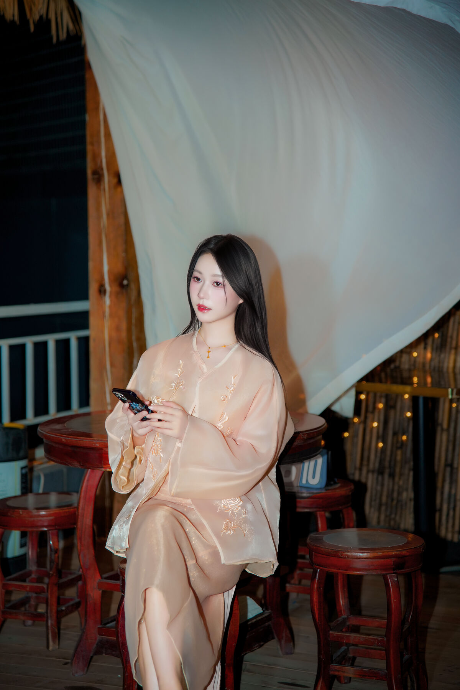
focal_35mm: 74
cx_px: 230
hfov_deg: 18.4
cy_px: 345
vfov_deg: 27.3
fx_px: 1418
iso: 500
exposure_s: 1/80
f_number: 2.8
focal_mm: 74
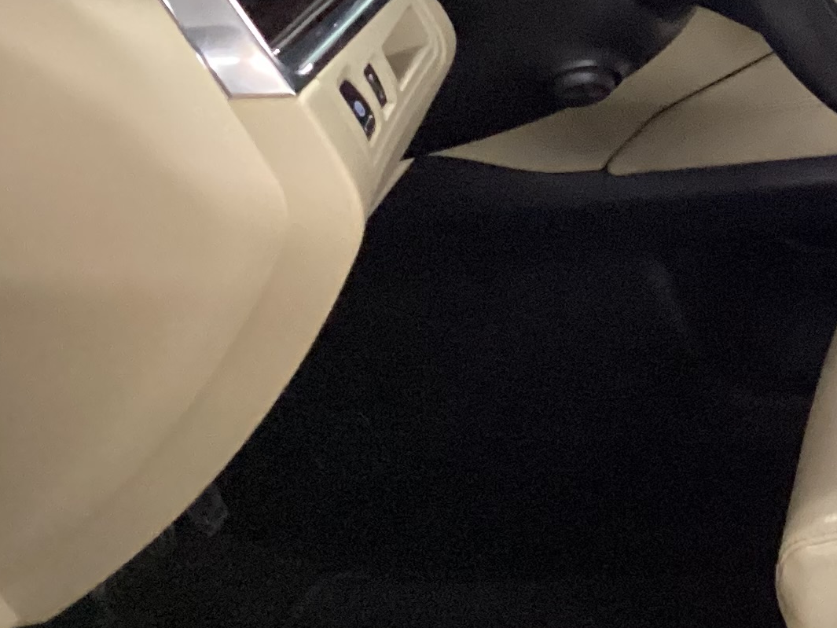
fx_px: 2297
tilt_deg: -25.1
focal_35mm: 95
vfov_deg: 15.3
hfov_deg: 19.2
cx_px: 1076
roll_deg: -0.3
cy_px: 3
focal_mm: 3.3
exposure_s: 1/30
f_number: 2.4
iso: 500
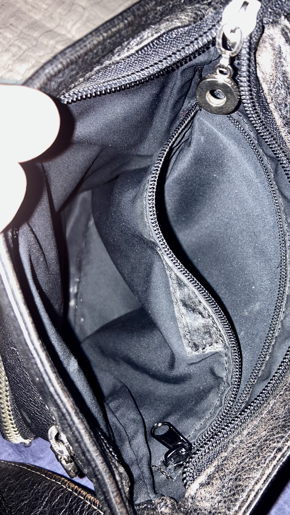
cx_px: 179
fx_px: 424
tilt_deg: -63.6
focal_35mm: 31
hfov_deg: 37.6
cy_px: 261
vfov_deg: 62.6
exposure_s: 1/15
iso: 40
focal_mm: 3.99
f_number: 1.8
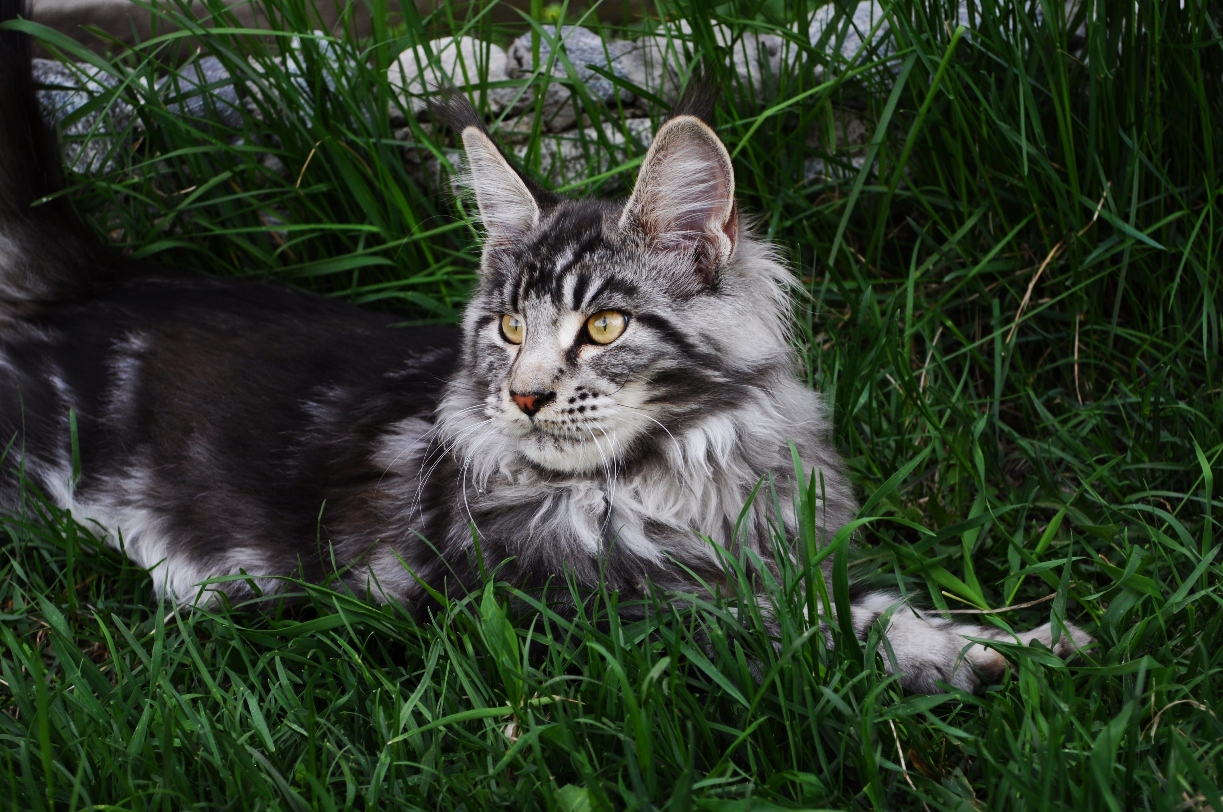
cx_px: 612
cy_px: 406
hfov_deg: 24.6
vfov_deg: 16.5
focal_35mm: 82
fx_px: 2799
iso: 250
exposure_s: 1/250
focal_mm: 55
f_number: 8
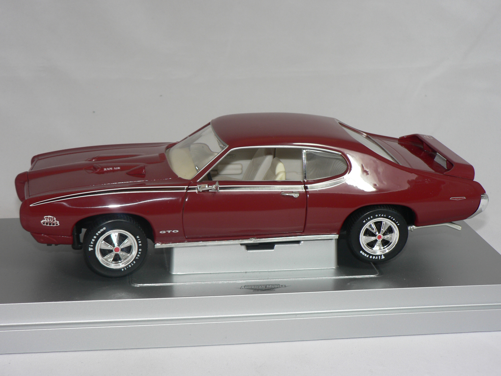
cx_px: 250
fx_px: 912
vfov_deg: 23.3
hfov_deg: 30.7
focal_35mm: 63
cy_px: 188
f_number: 3.2
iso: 80
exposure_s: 1/60
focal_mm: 10.5
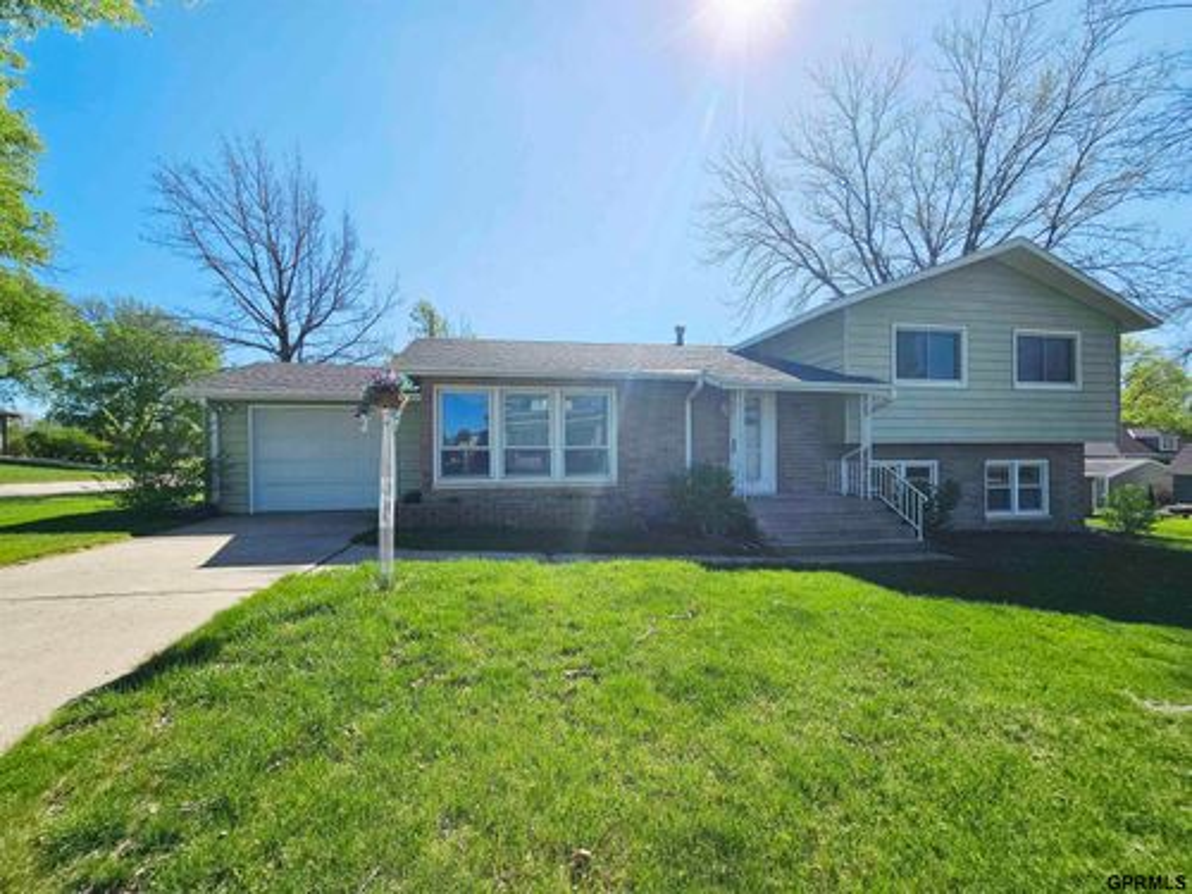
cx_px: 596
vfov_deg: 89.9
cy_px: 447
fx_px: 448
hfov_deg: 106.2
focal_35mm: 13
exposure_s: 1/3333
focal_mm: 2.2
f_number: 2.2
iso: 50
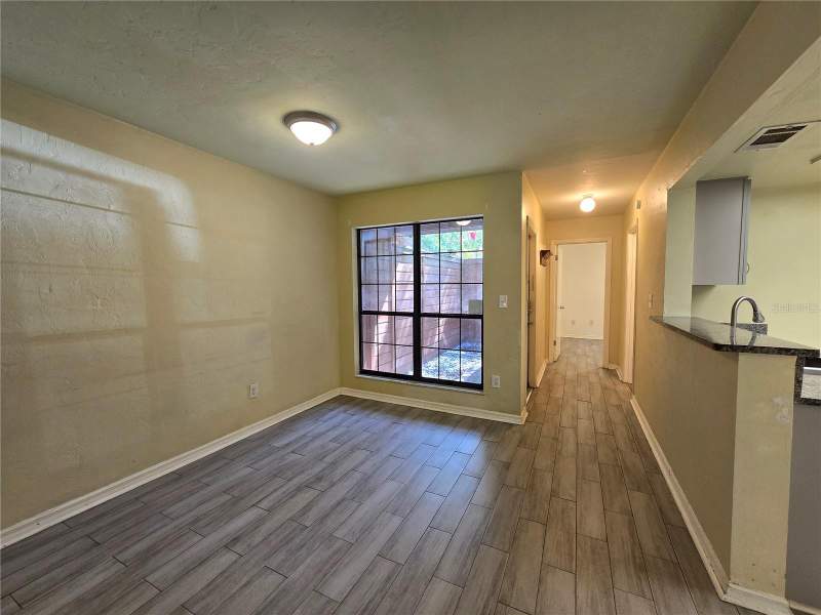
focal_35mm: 13
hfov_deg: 106.2
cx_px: 410
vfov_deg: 89.9
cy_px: 308
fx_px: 308
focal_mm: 2.2
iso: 160
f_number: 2.2
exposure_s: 1/60
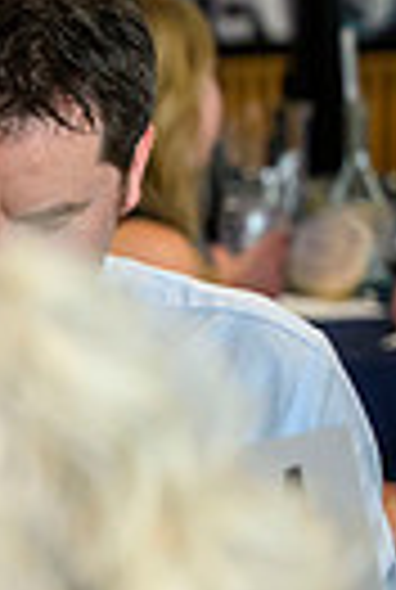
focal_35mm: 309
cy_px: 101
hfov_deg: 4.3
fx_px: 5071
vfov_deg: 6.6
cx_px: -801
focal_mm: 70
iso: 4000
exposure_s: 1/320
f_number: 3.2
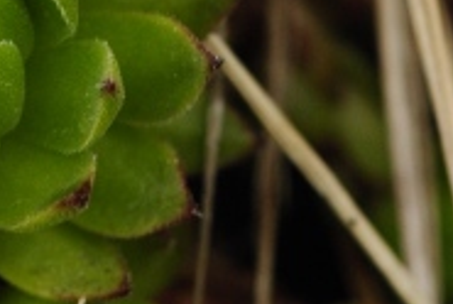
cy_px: -196
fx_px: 6946
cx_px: 230
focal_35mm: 551
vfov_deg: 2.5
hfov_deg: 3.7
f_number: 6.3
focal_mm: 85
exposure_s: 1/200
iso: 400
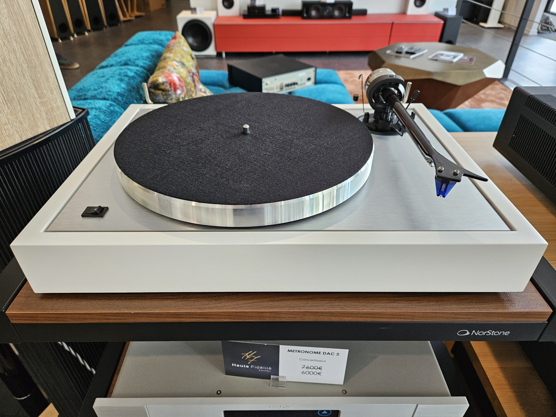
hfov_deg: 73.9
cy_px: 208
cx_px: 278
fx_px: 369
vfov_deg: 58.9
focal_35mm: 23
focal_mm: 5.4
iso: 100
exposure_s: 1/100
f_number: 1.8
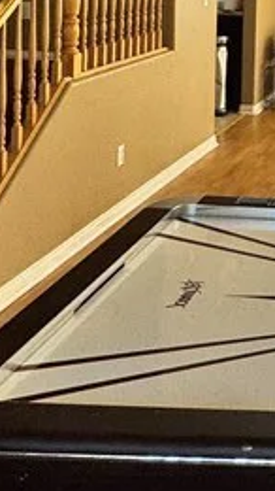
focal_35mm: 60
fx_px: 779
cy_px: -6
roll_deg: -2.4
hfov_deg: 16.7
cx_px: 493
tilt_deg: -4.1
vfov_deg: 32.0
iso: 100
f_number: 2.2
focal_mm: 2.22
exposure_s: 1/120
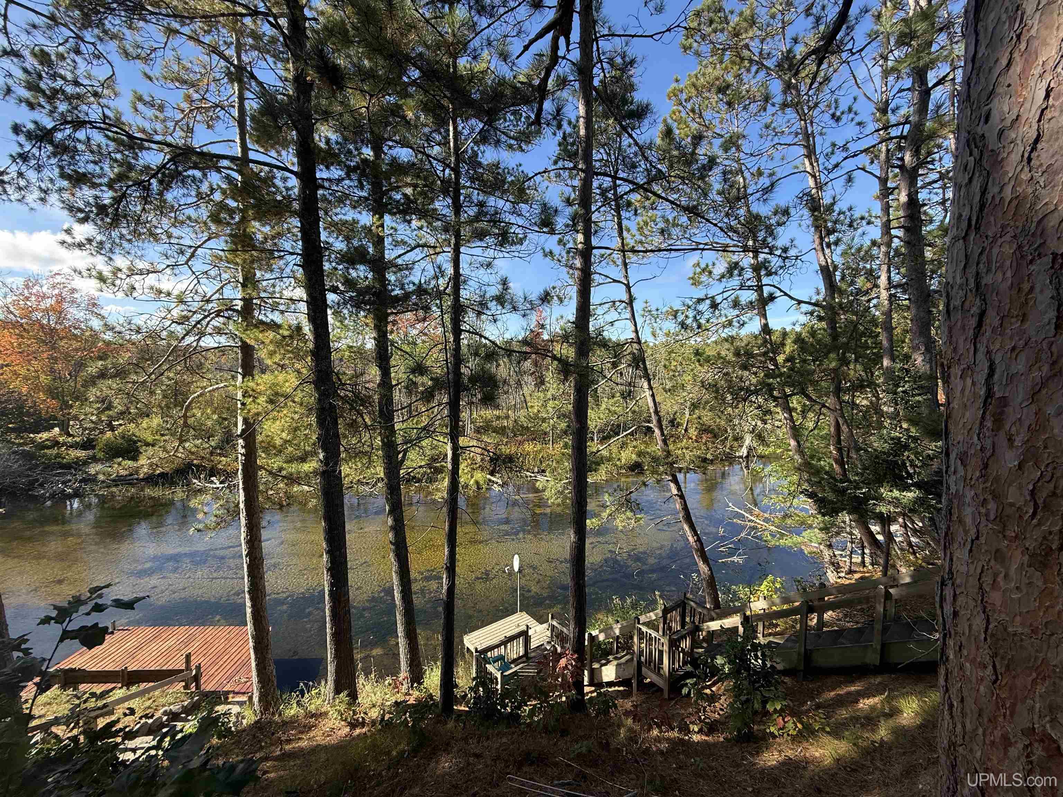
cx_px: 532
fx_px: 430
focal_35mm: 14
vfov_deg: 85.7
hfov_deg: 102.1
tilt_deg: -3.5
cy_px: 398
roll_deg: -1.4
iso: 64
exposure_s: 1/651
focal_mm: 2.22
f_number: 2.2
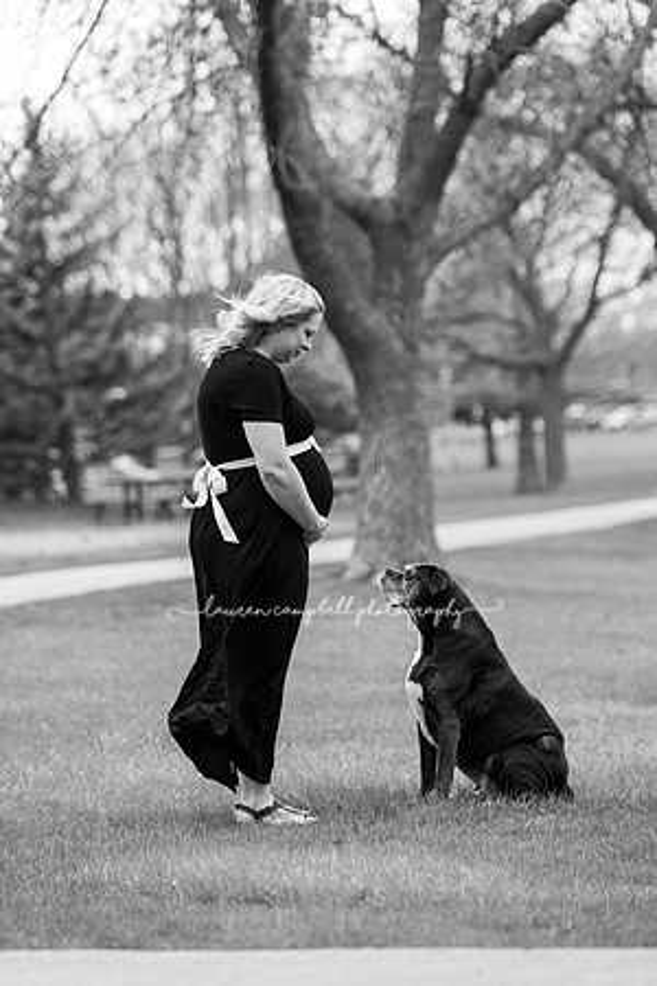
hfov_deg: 11.4
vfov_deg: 17.1
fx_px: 3285
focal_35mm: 120
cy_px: 493
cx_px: 328
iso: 400
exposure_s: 1/800
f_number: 3.5
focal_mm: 120
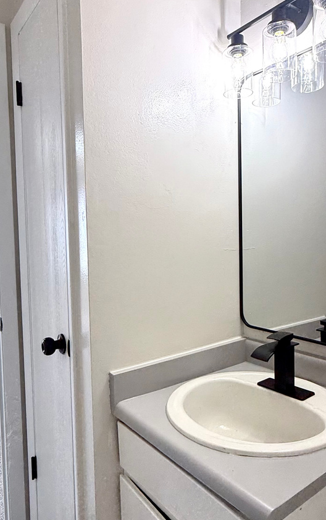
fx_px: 384
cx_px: 182
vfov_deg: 68.4
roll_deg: +0.9
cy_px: 256
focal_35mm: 27
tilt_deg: -2.7
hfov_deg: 46.0
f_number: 2.2
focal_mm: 2.22
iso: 64
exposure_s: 1/125
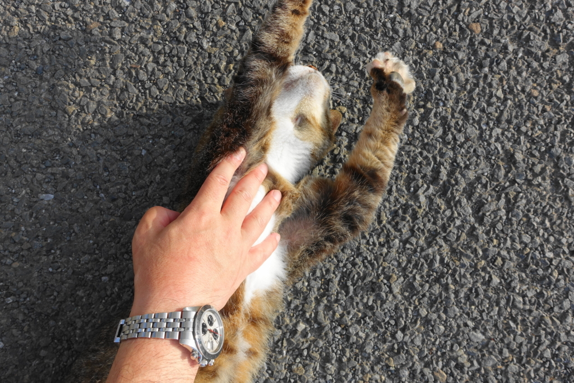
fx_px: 383
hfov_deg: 73.7
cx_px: 287
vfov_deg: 53.1
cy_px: 192
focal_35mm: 24
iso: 125
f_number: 4
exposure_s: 1/500
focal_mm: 8.8
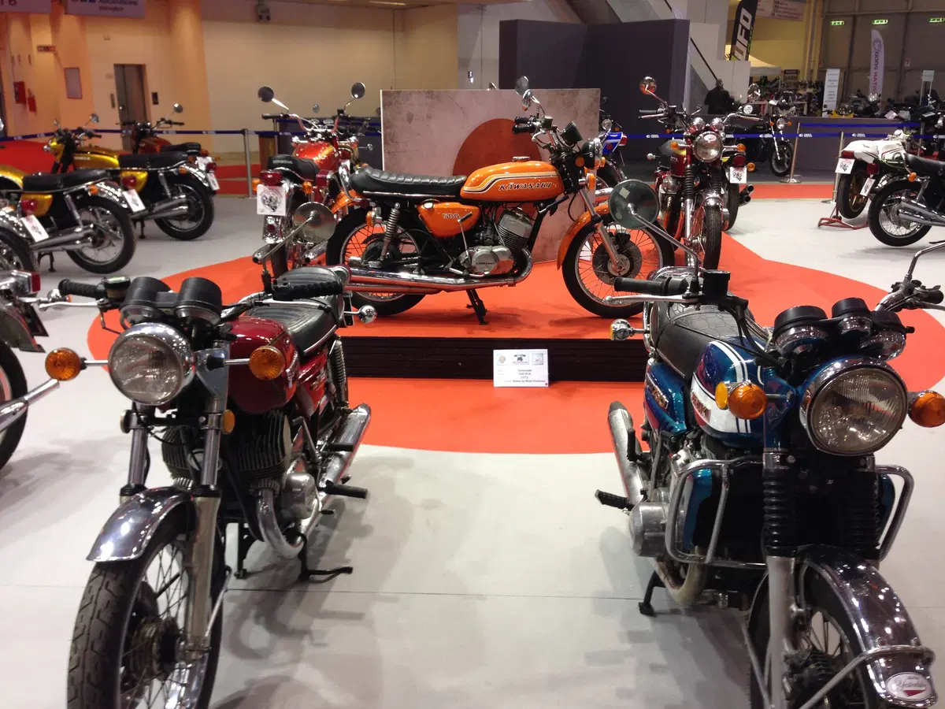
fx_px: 901
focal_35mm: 33
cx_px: 472
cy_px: 354
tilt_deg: -19.3
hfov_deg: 55.4
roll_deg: +0.5
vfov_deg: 42.9
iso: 50
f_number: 2.4
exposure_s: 1/24
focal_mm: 4.12
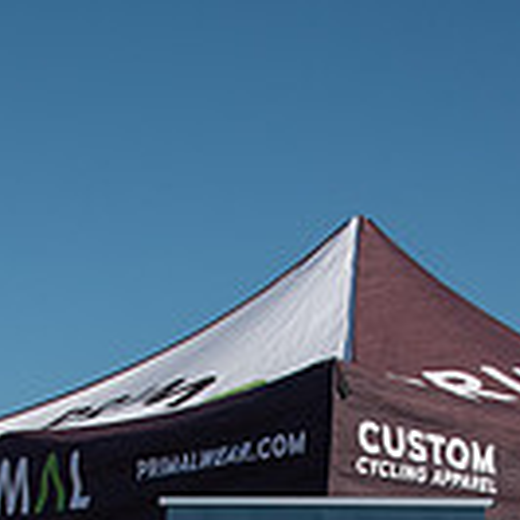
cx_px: 242
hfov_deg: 15.7
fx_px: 1886
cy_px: 753
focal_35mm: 111
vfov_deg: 14.7
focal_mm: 30
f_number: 7.1
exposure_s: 1/1000
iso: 250
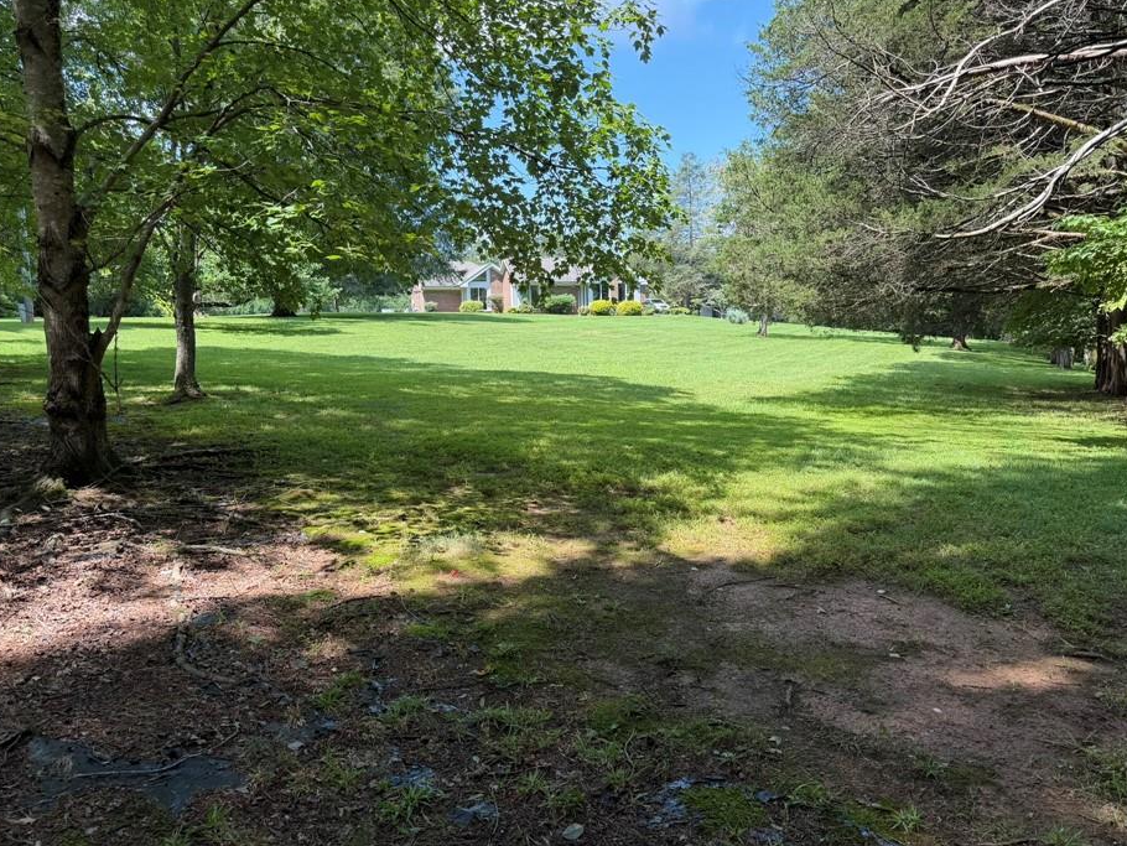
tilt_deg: -6.0
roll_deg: +1.6
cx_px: 557
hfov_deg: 65.3
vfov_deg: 51.4
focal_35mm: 27
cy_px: 411
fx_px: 879
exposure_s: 1/772
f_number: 1.78
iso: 80
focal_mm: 6.76
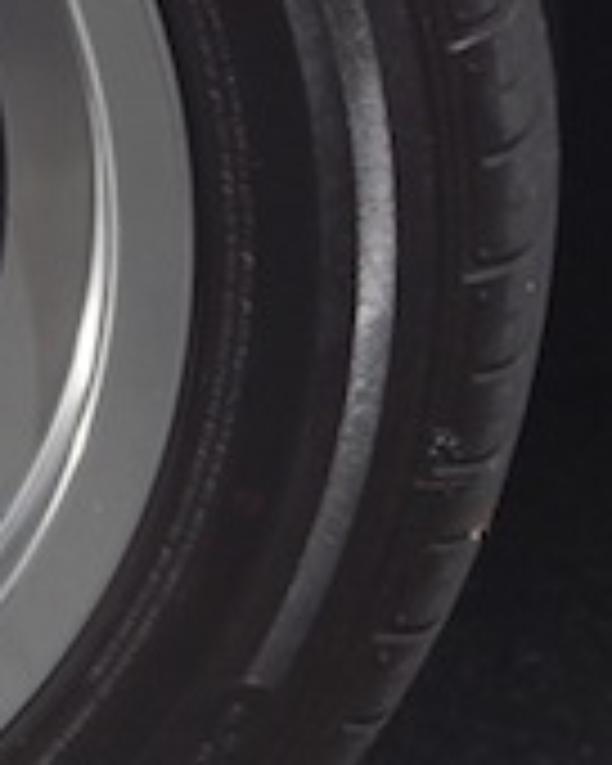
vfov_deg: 8.8
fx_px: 4936
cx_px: 144
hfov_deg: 7.1
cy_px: 76
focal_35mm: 218
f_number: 8
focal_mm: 6.2
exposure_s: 1/125
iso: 64
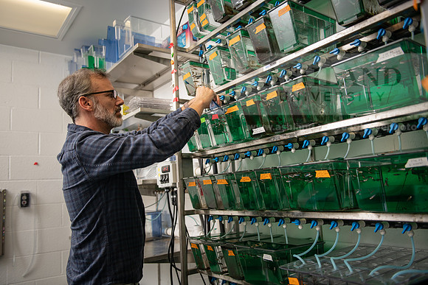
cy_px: 142
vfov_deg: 42.3
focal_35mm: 31
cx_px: 214
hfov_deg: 60.3
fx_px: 369
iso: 160
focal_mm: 31
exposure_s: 1/125
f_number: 3.5
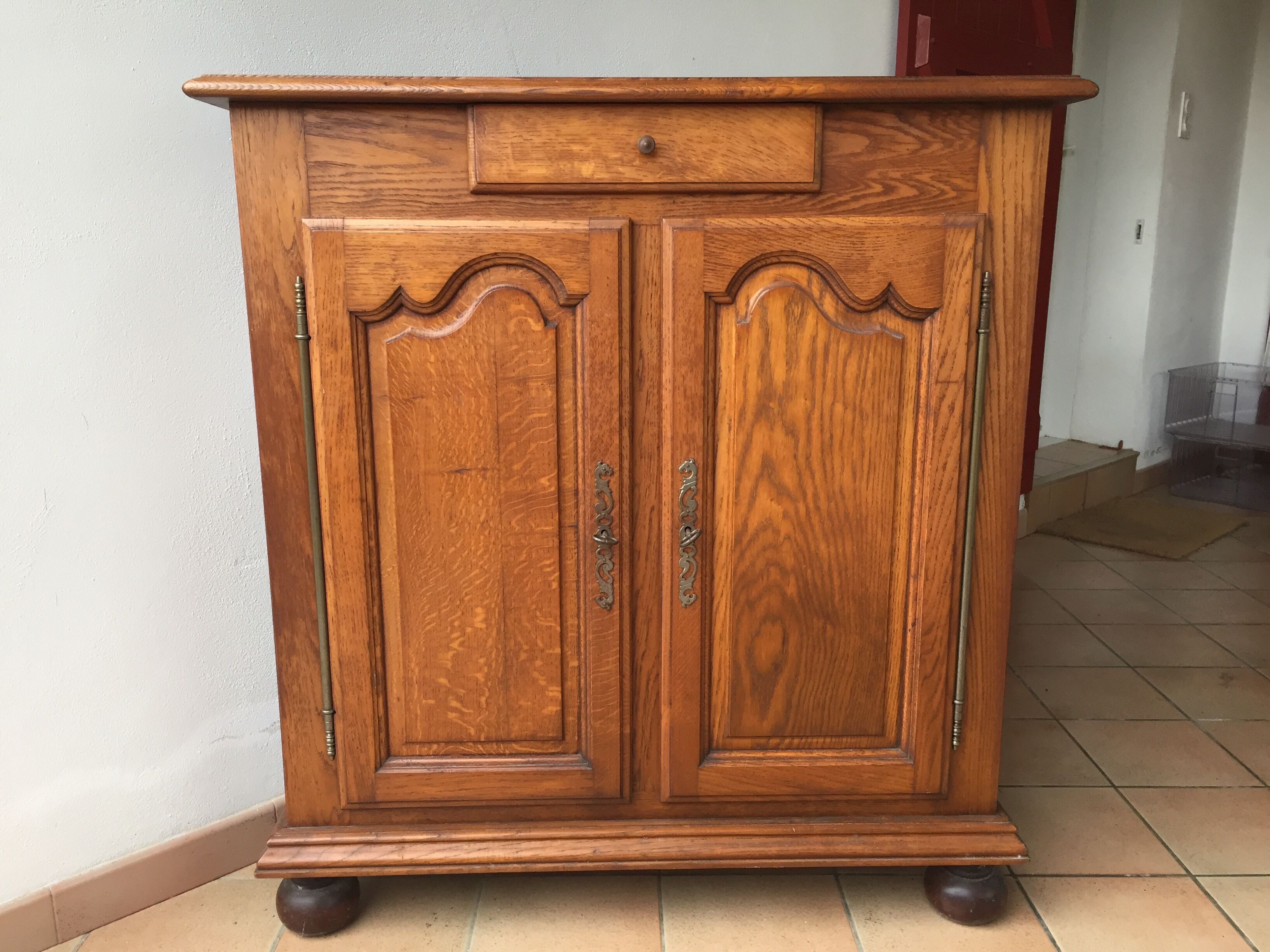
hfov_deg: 61.7
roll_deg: -0.5
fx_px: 1064
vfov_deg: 48.2
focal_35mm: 29
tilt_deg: -11.0
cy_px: 476
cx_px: 635
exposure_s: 1/33
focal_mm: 4.15
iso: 32
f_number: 2.2
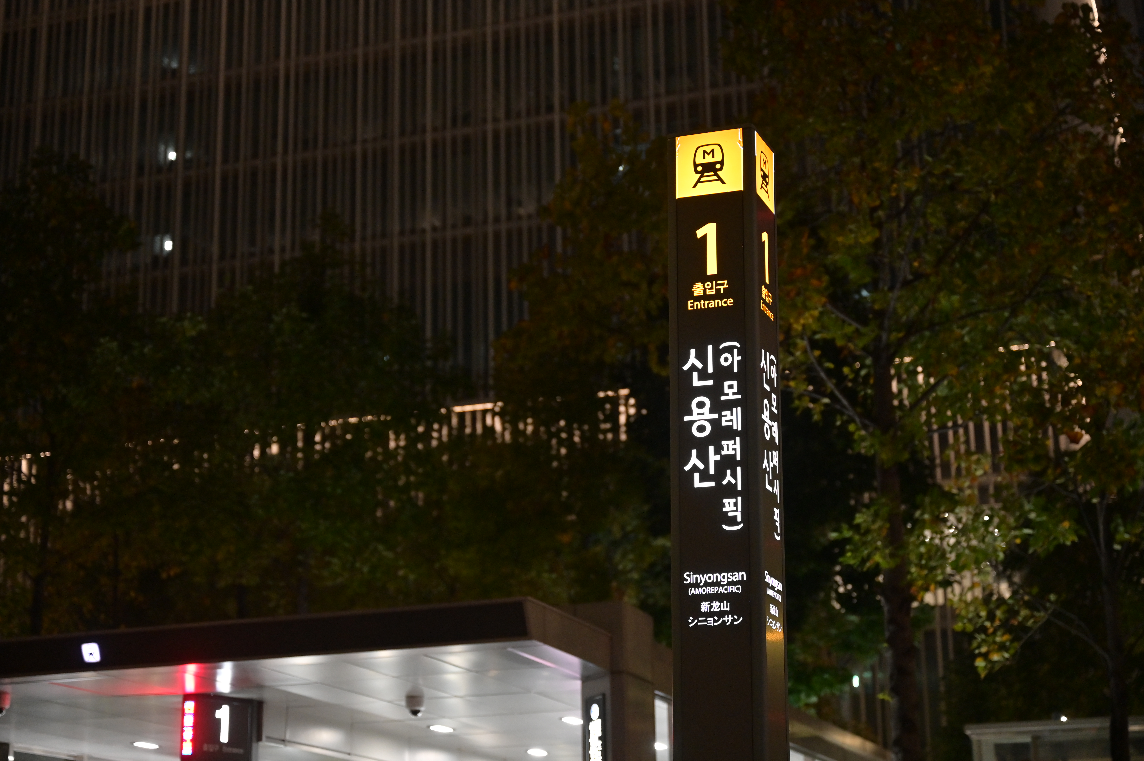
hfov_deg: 33.4
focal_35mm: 60
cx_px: 572
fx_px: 1905
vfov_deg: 22.6
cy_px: 380
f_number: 2.8
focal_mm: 60
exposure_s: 1/125
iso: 3200
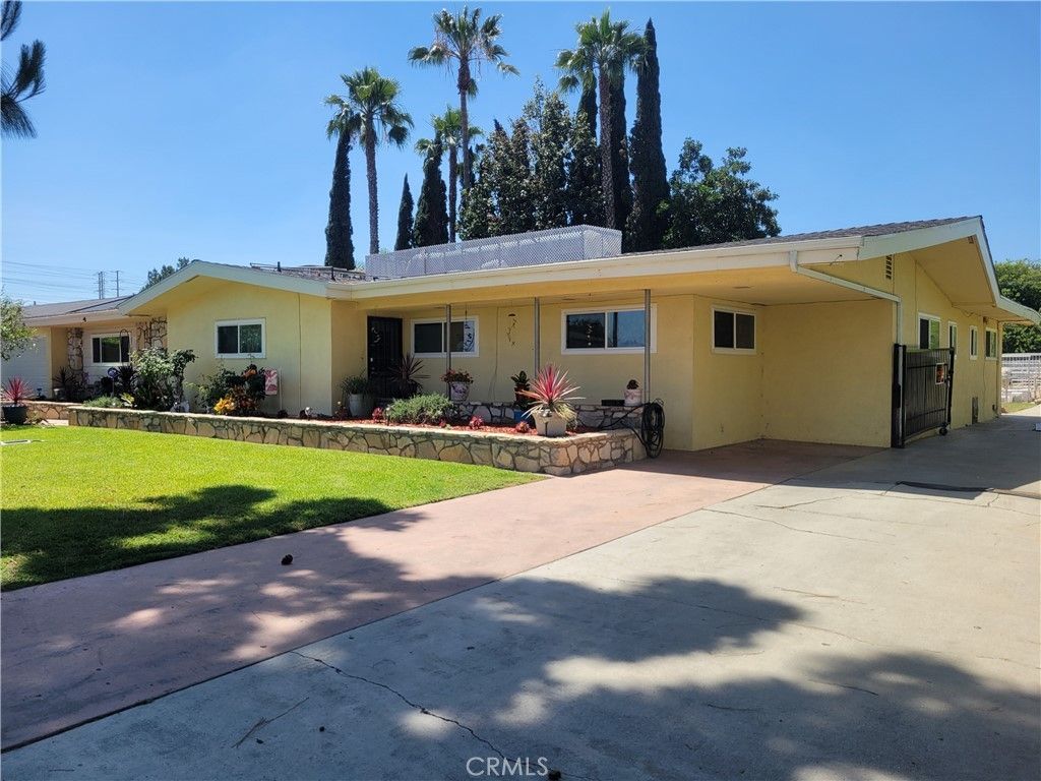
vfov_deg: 53.1
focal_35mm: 26
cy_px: 390
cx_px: 520
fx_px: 782
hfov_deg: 67.3
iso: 40
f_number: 1.8
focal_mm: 5.4
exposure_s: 1/1663
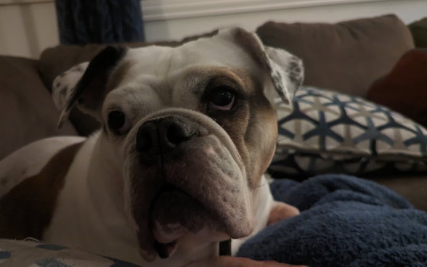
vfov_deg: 47.4
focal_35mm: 26
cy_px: 158
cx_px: 212
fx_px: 303
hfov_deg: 70.4
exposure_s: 1/24
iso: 4744
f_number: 1.85
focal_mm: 6.81
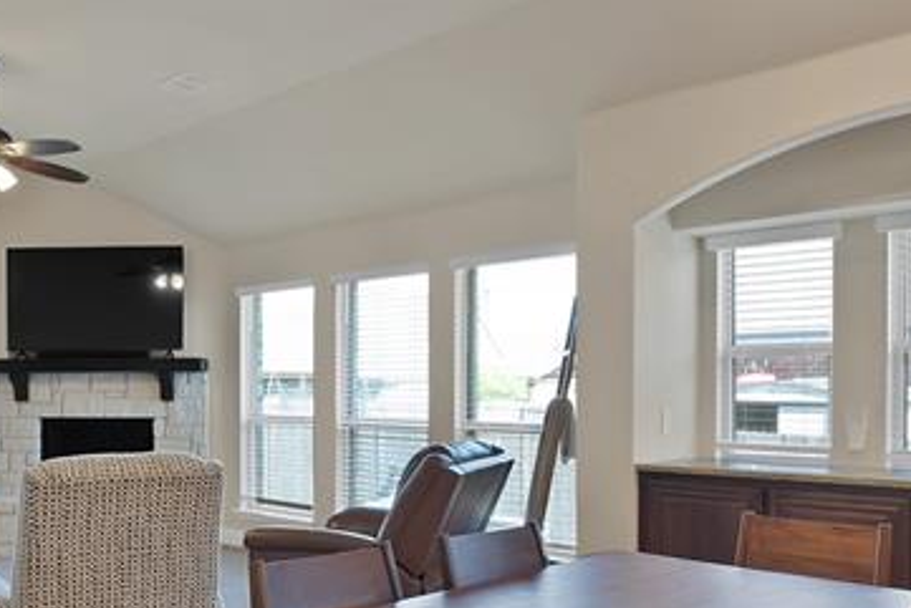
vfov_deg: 38.4
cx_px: 328
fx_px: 861
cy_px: 409
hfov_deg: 55.0
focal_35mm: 34
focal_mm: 12
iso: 640
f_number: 9
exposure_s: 1/4
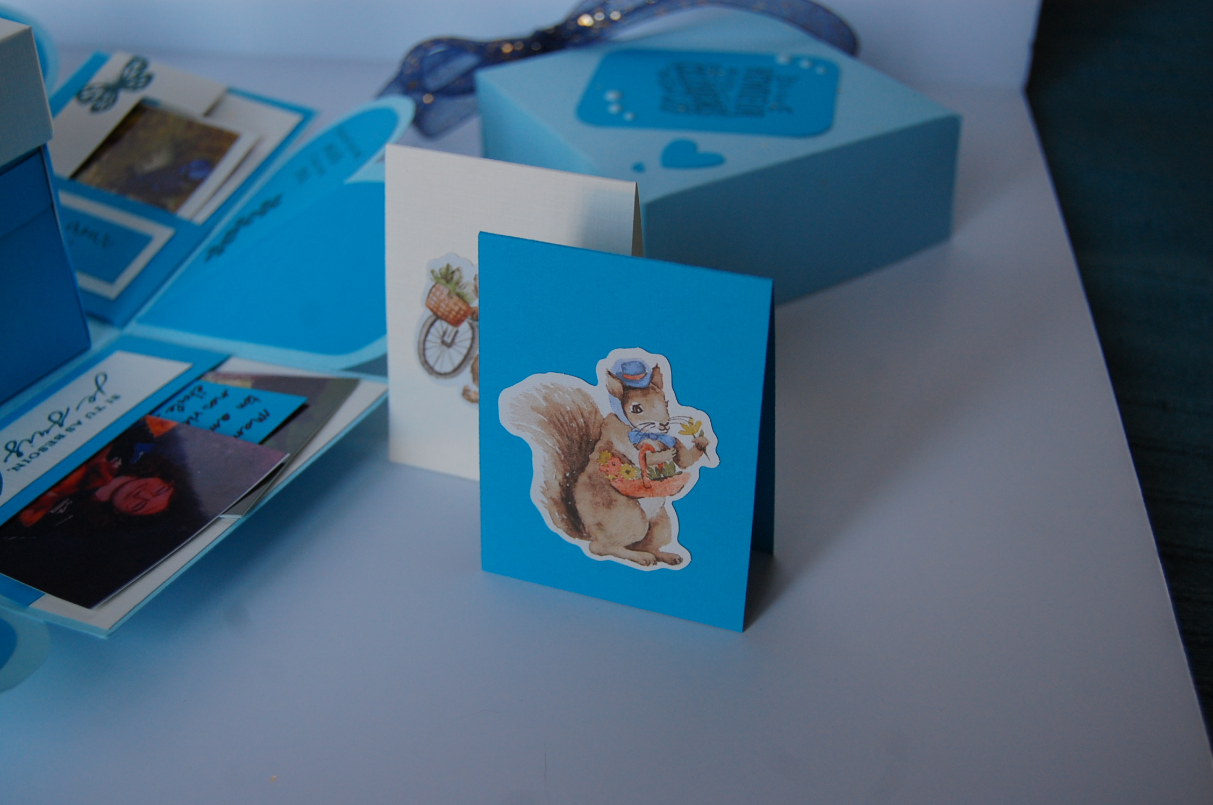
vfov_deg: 31.8
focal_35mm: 42
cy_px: 402
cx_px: 606
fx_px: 1413
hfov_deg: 46.5
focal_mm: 28
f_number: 4.2
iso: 400
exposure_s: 1/60
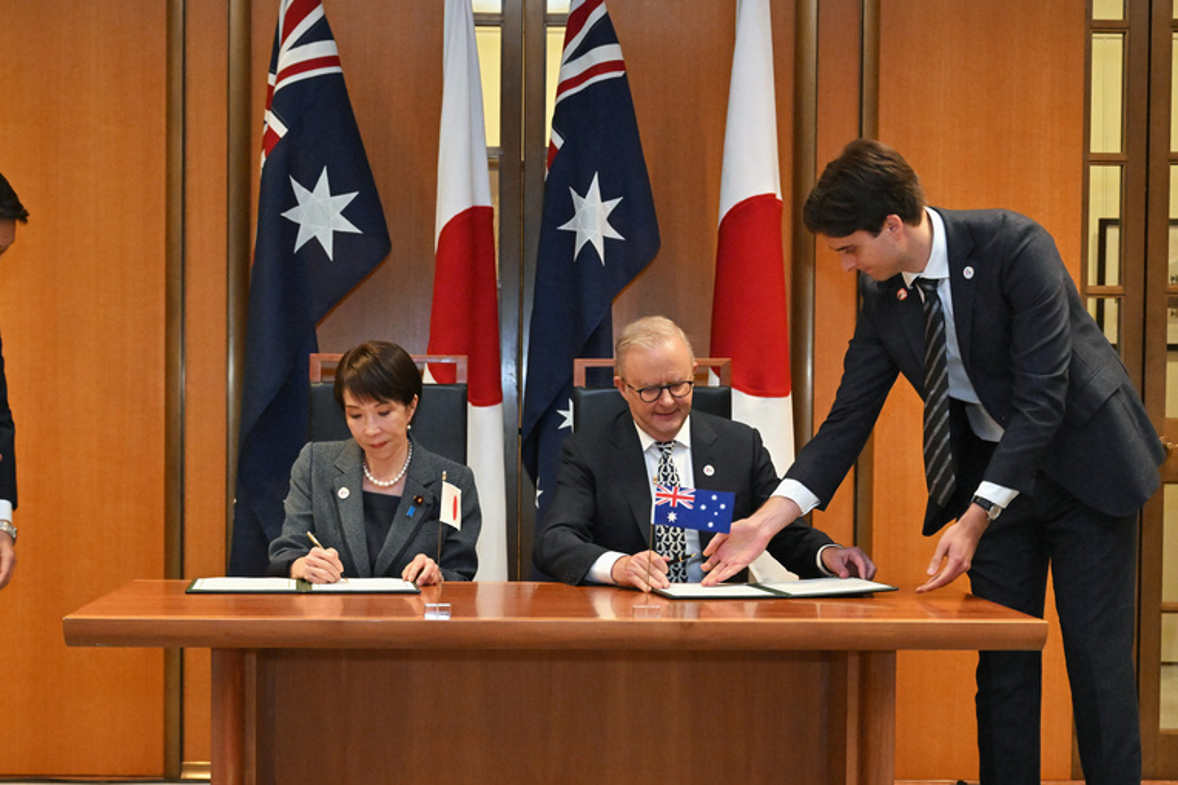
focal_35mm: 63
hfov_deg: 31.9
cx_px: 512
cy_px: 487
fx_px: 2061
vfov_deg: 21.5
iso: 6400
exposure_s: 1/320
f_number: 4
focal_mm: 47
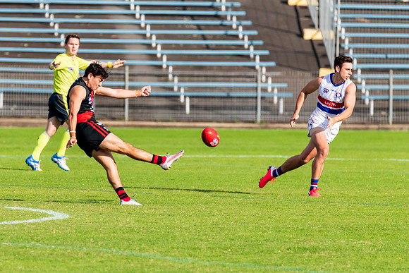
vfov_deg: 1.8
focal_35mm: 758
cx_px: 120
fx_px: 8611
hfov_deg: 2.7
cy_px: 154
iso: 1000
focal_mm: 500
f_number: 6.3
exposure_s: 1/3200
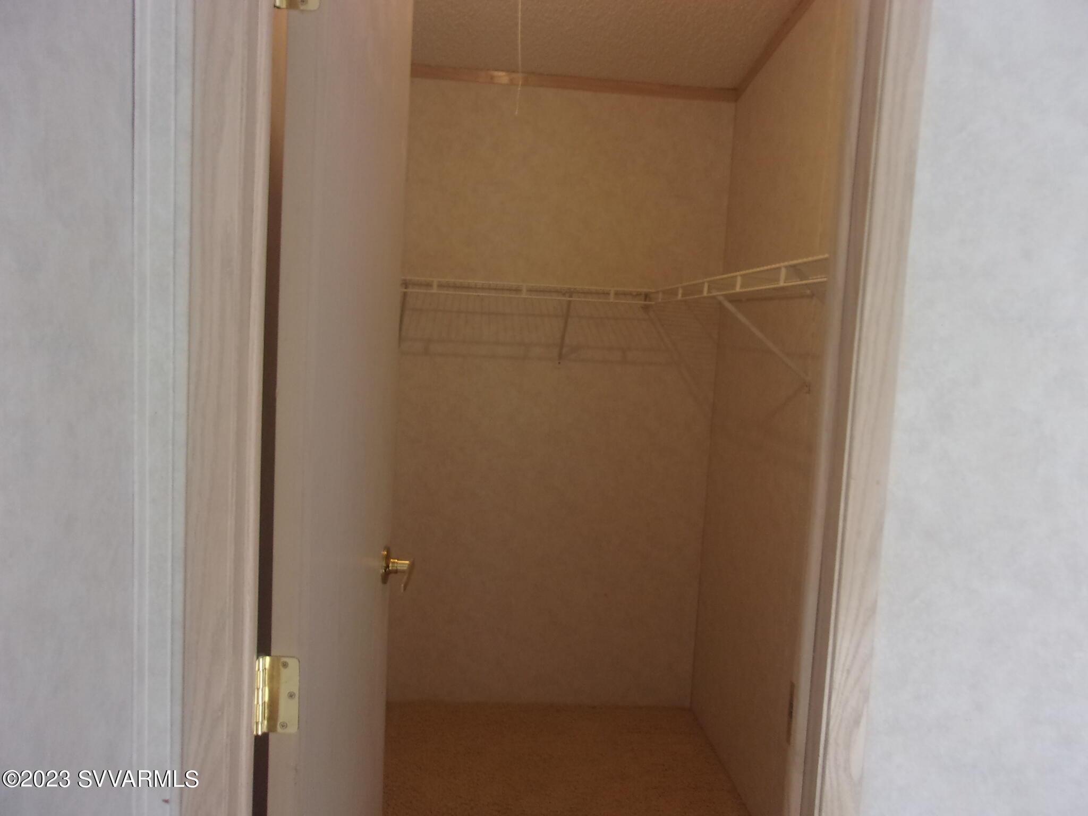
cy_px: 408
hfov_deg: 65.3
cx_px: 544
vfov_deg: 51.4
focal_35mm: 27
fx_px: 849
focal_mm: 4.9
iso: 129
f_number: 3
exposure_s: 1/34
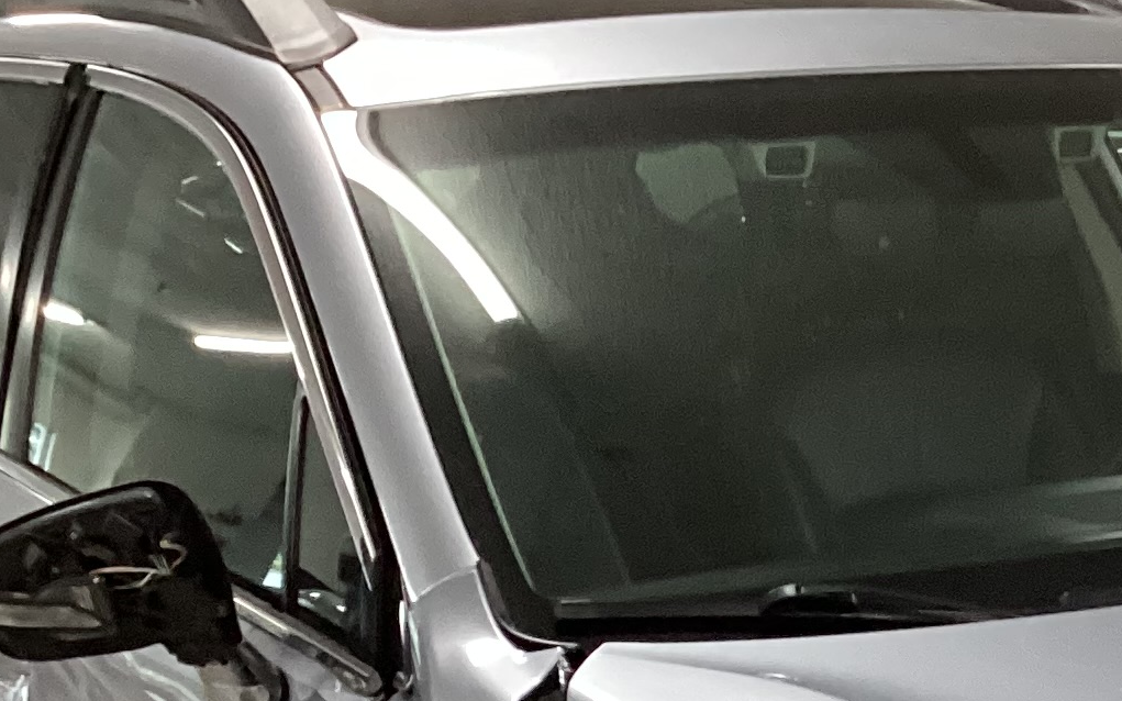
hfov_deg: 19.2
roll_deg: +1.6
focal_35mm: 105
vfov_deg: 11.9
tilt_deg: -18.6
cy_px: 1075
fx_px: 3211
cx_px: 1155
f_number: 2.4
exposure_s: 1/50
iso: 250
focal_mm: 3.3
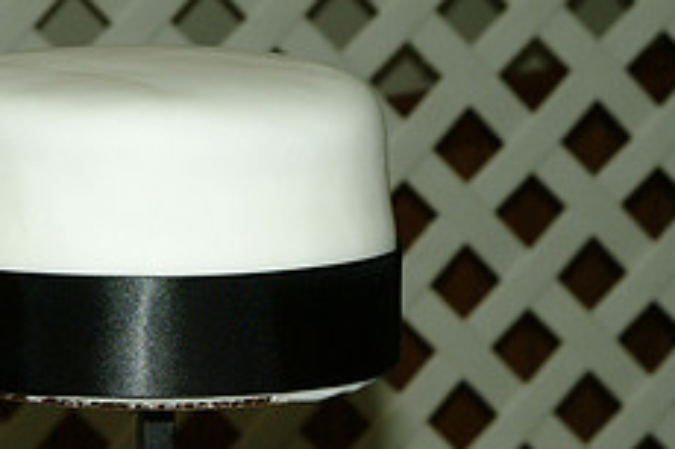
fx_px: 4464
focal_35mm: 238
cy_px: 260
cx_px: 170
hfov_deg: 8.6
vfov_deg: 5.8
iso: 400
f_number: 11
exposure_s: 1/125
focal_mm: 63
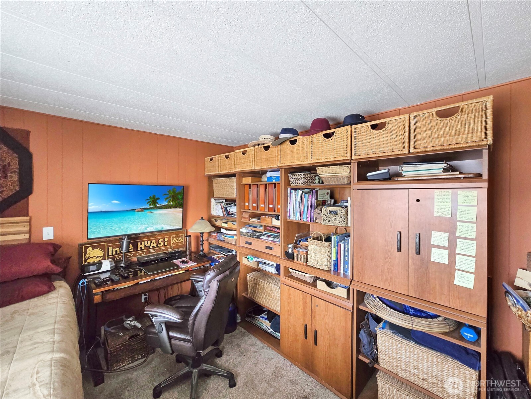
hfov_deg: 106.2
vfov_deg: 89.9
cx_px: 266
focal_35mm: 13
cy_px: 200
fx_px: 199
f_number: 2.2
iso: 500
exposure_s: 1/60
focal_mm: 2.2
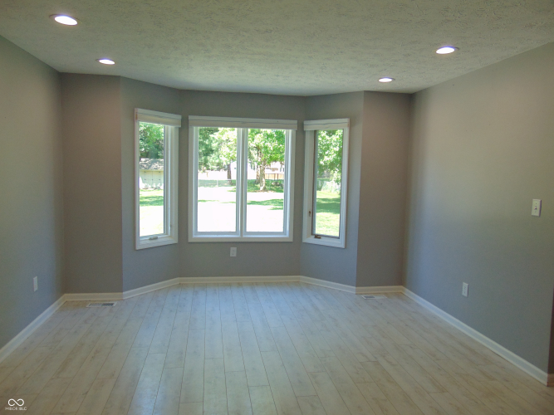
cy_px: 208
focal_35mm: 25
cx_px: 277
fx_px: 400
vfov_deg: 54.9
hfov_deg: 69.4
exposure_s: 1/60
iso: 80
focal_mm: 4.5
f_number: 3
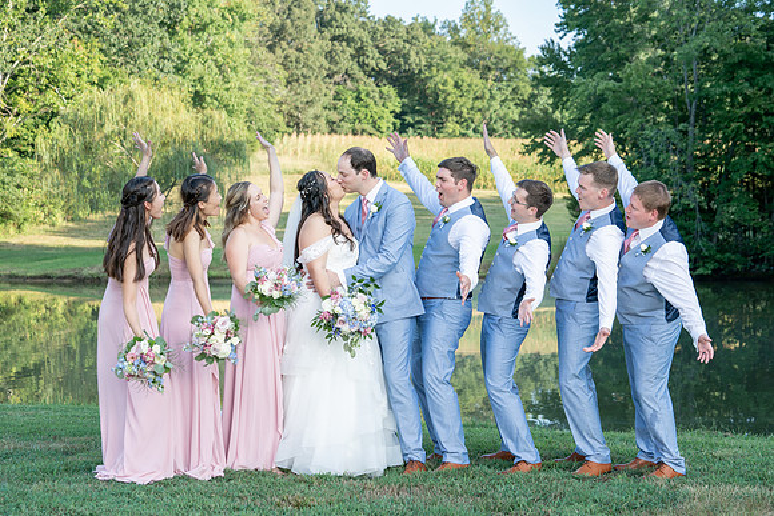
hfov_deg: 28.8
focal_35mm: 70
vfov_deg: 19.5
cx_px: 387
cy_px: 258
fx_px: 1505
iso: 250
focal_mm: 70
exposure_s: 1/200
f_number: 5.6
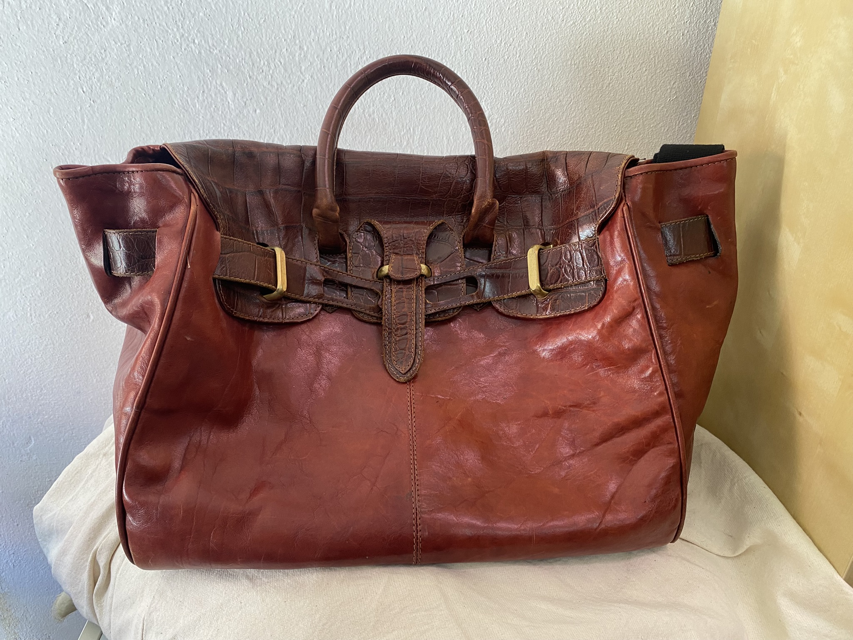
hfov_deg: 67.3
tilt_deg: -27.3
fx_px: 641
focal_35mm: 26
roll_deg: +0.9
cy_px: 320
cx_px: 426
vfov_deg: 53.1
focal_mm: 4.25
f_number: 1.8
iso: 100
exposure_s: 1/50
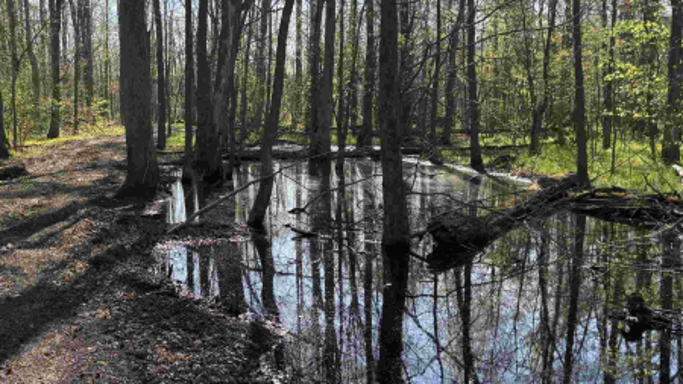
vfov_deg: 28.3
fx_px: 761
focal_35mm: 42
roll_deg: +0.5
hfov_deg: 47.3
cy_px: 165
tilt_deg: -4.2
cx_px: 209
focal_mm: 5.96
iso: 50
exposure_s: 1/775
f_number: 1.6
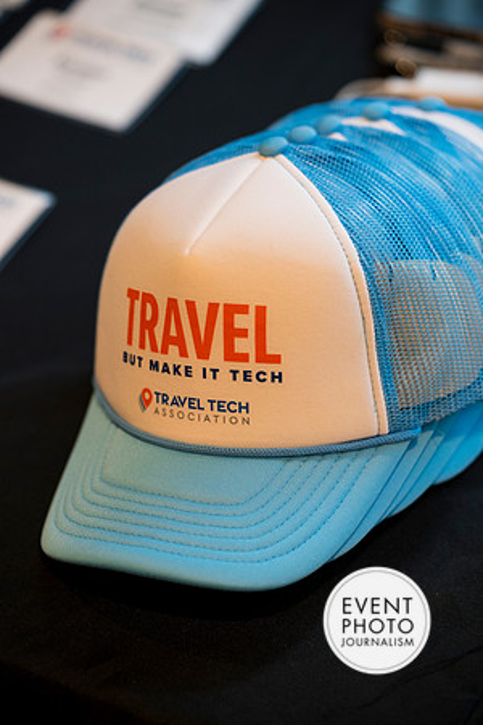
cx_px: 242
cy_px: 362
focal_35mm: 116
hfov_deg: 11.8
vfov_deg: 17.6
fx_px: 2334
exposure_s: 1/200
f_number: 3.2
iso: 640
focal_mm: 116
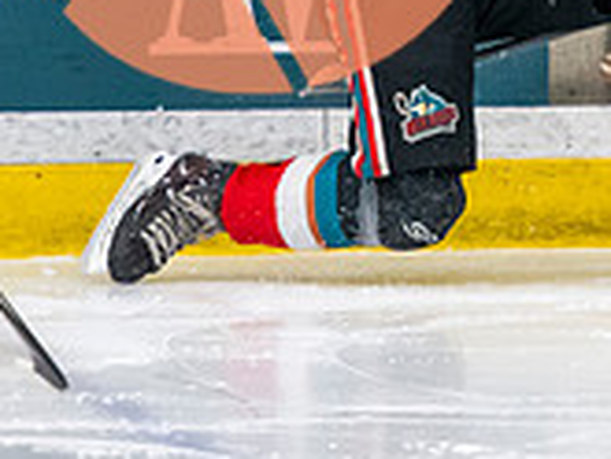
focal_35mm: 853
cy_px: -310
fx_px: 15067
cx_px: 994
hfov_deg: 2.3
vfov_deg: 1.7
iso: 2000
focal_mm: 170
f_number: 3.2
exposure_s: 1/640
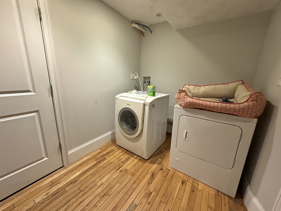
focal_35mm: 14
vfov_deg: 85.7
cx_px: 140
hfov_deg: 102.1
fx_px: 114
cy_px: 106
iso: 400
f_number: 2.2
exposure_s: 1/60
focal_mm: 2.22
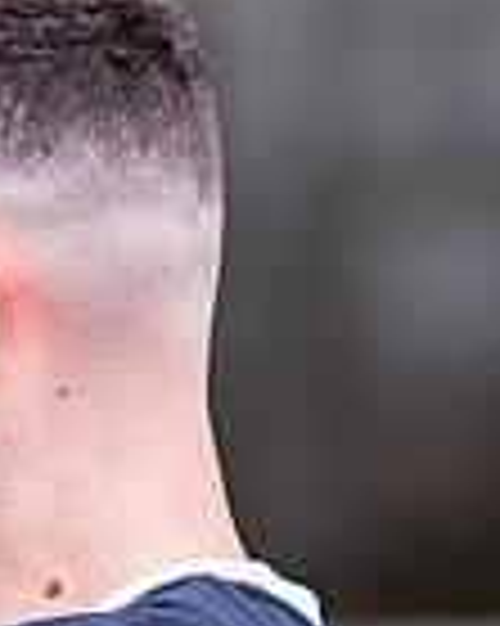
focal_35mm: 1206
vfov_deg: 1.6
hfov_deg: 1.3
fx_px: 22333
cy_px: 521
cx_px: -345
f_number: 2.2
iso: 640
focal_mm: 135
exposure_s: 1/2000
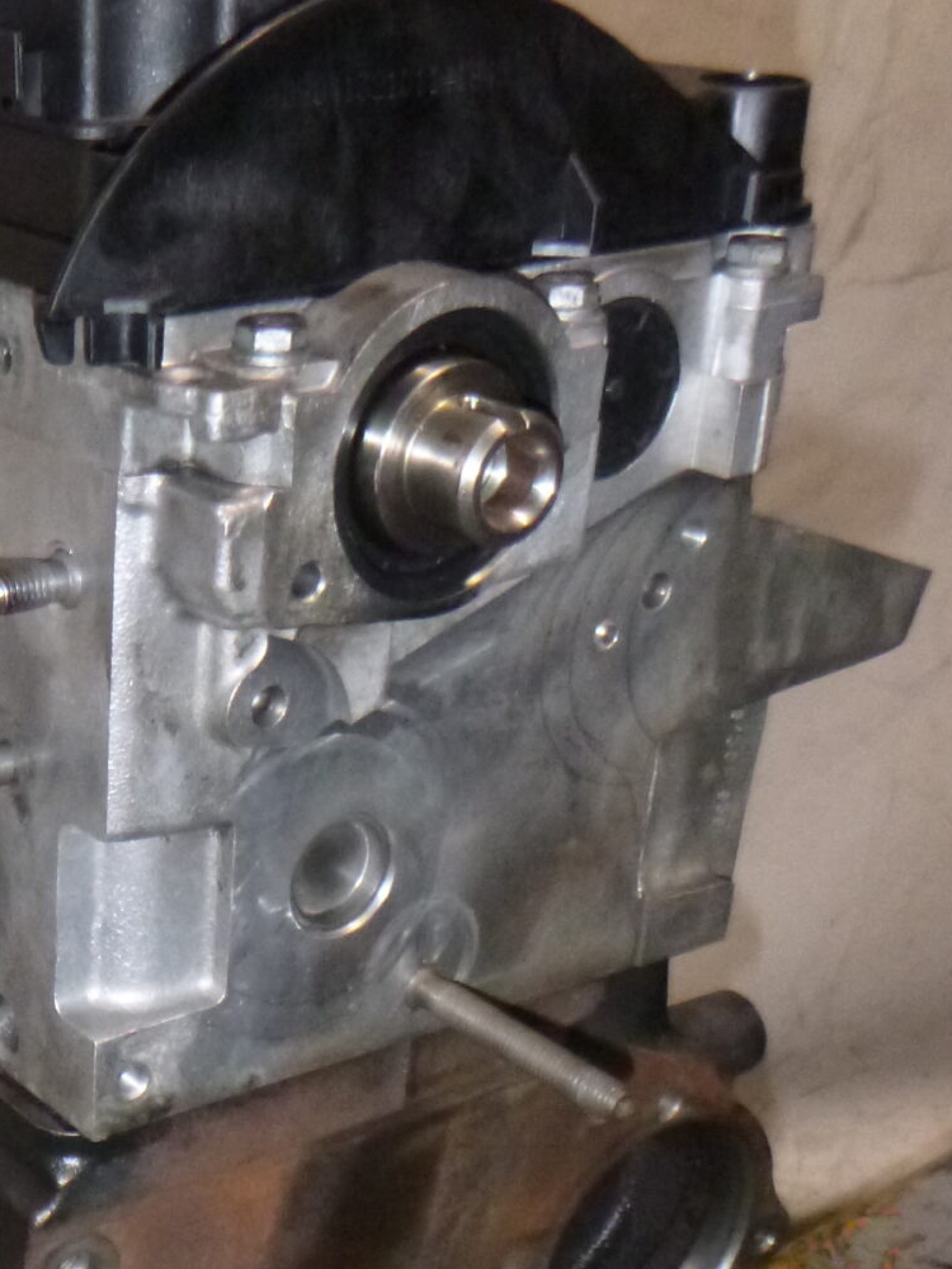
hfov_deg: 21.7
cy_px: 1043
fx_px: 2347
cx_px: -105
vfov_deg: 29.5
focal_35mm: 64
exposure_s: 1/60
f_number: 3.9
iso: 400
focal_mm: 4.5
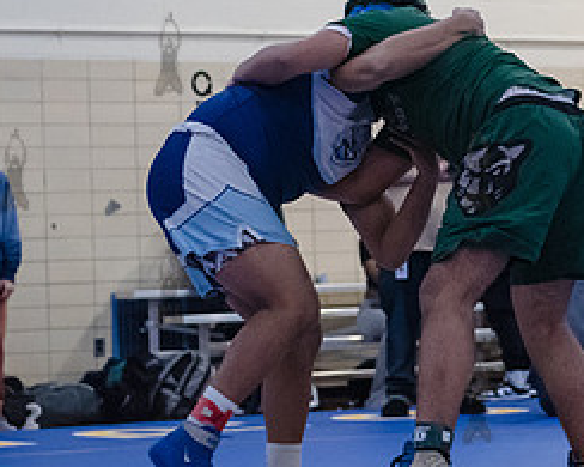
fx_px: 2695
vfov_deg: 9.9
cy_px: 169
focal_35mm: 156
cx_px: 476
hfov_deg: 12.3
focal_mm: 70
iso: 8000
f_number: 3.2
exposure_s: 1/400
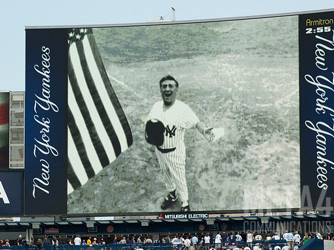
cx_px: 179
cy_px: 126
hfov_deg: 12.1
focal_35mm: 164
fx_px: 1582
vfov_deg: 9.0
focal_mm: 100
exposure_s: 1/800
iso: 320
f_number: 7.1
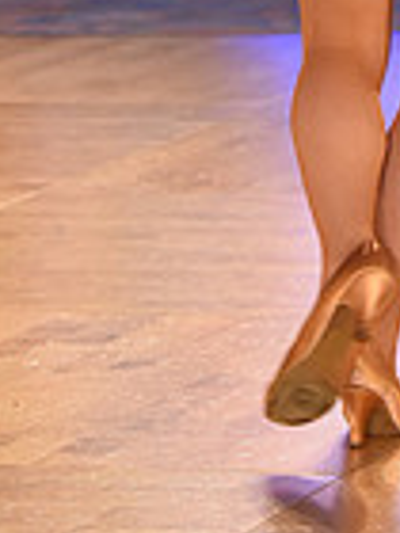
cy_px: -202
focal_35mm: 399
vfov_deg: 4.9
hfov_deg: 3.7
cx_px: 570
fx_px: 6147
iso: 2000
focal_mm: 100
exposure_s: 1/320
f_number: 4.5
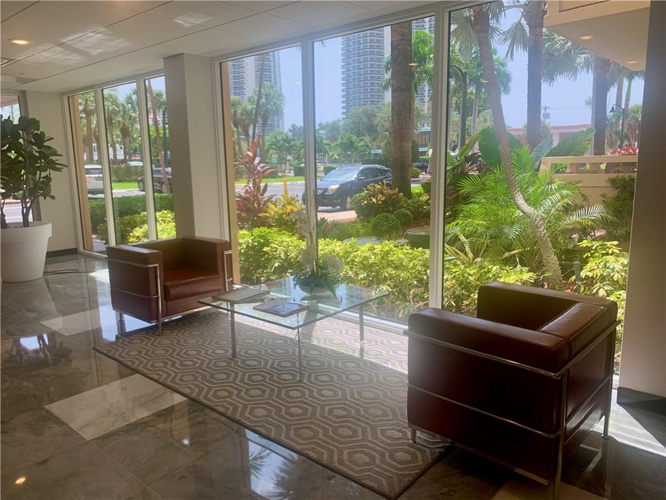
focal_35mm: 26
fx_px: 500
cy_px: 250
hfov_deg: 67.3
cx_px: 333
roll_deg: -0.1
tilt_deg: -8.6
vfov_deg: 53.1
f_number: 1.8
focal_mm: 4.25
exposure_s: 1/238
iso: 25
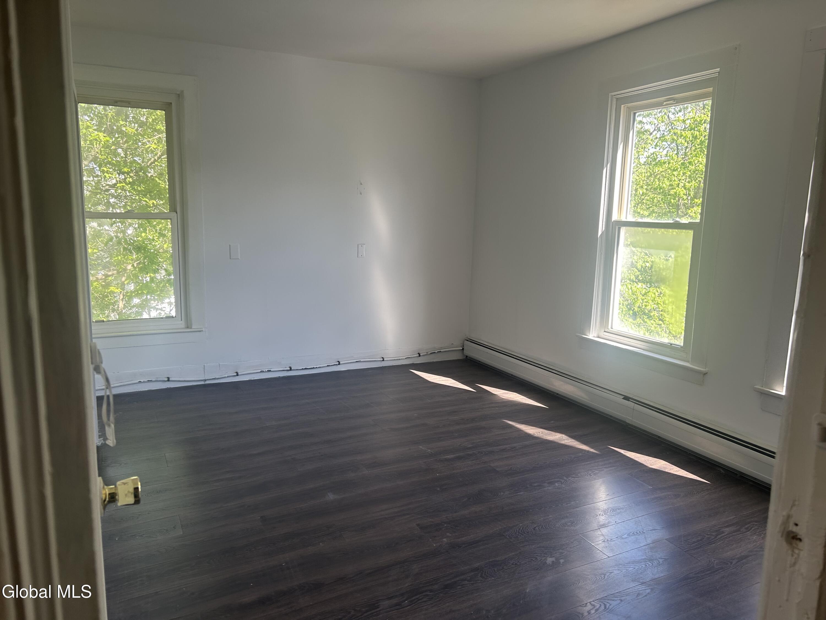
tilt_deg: -10.3
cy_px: 310
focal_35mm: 26
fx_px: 620
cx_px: 413
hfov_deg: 67.3
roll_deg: -1.9
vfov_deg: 53.1
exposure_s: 1/181
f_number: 1.5
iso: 40
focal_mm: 5.7
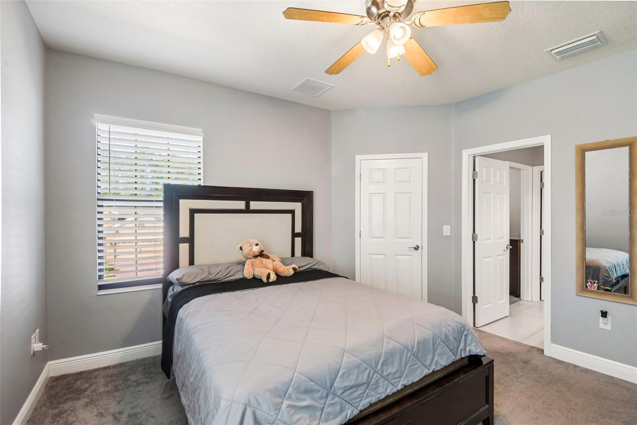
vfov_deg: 73.7
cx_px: 318
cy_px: 212
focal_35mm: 16
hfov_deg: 96.7
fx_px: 283
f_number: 8
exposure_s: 1/25
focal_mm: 16
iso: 400
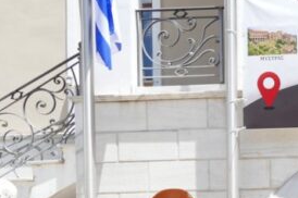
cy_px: 256
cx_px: 397
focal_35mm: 87
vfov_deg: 15.0
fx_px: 719
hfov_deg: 21.1
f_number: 3
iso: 125
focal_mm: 11.35
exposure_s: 1/1600
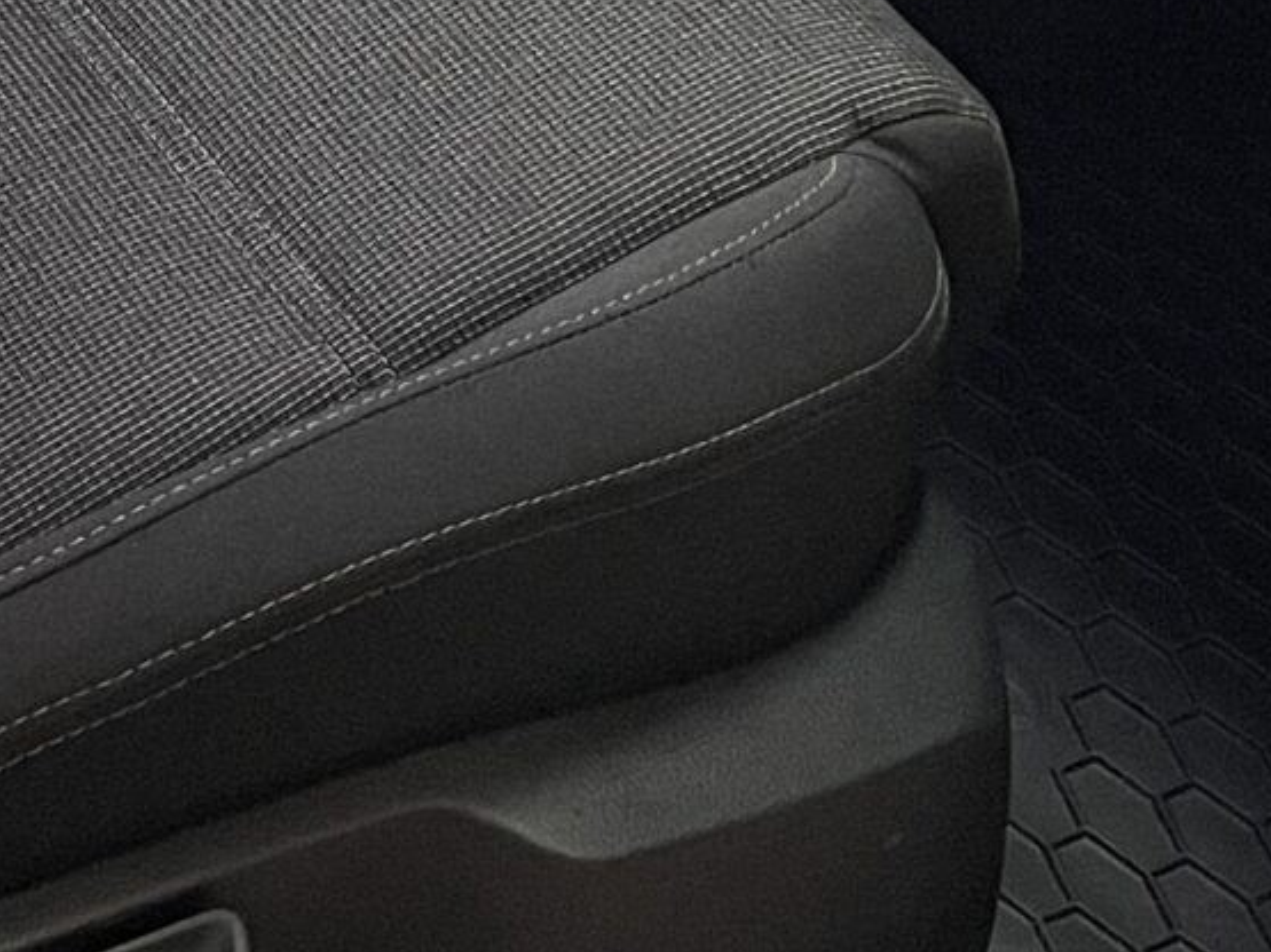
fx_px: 4405
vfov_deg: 11.7
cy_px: -586
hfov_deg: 16.2
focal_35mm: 120
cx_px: 126
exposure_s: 1/50
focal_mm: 4.2
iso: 320
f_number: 1.6
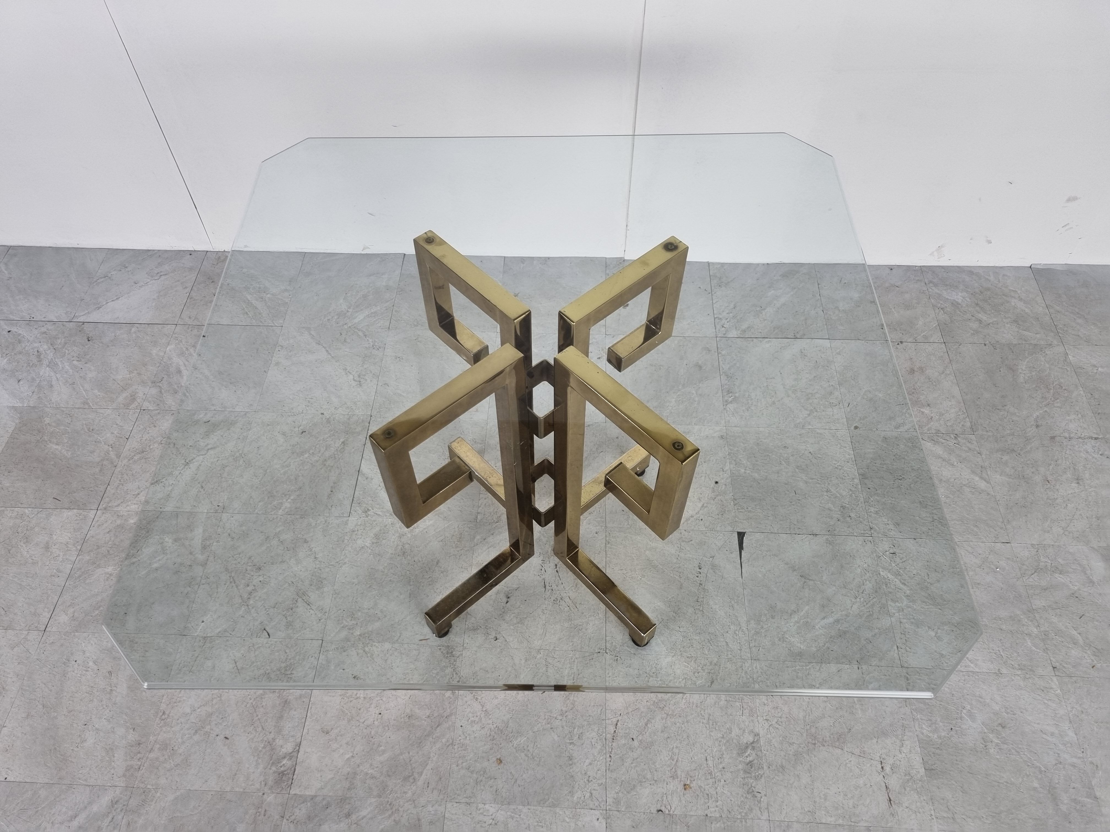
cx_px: 555
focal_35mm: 26
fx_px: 834
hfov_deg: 67.3
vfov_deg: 53.1
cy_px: 416
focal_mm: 5.4
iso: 80
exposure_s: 1/100
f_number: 1.8
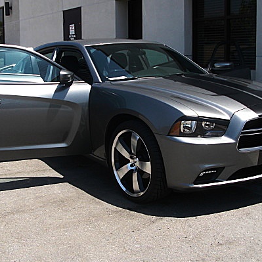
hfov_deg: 33.4
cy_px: 115
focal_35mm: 51
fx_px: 437
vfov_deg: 33.4
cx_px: 120
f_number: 2.8
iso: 50
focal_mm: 6.3
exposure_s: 1/640
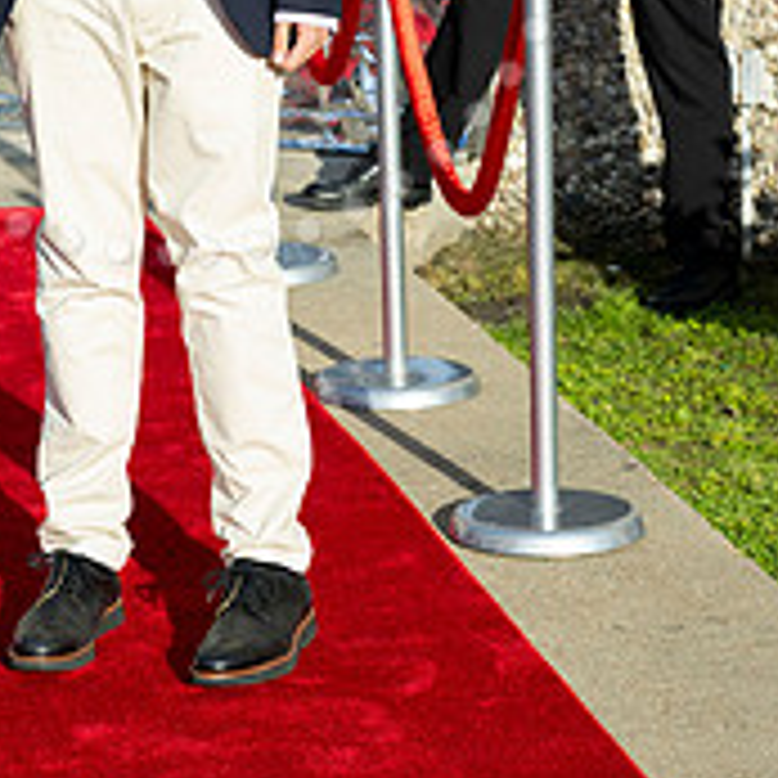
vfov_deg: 11.4
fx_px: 3814
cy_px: -162
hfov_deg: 11.6
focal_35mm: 150
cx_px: 171
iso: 400
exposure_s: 1/2500
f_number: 5.6
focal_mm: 68
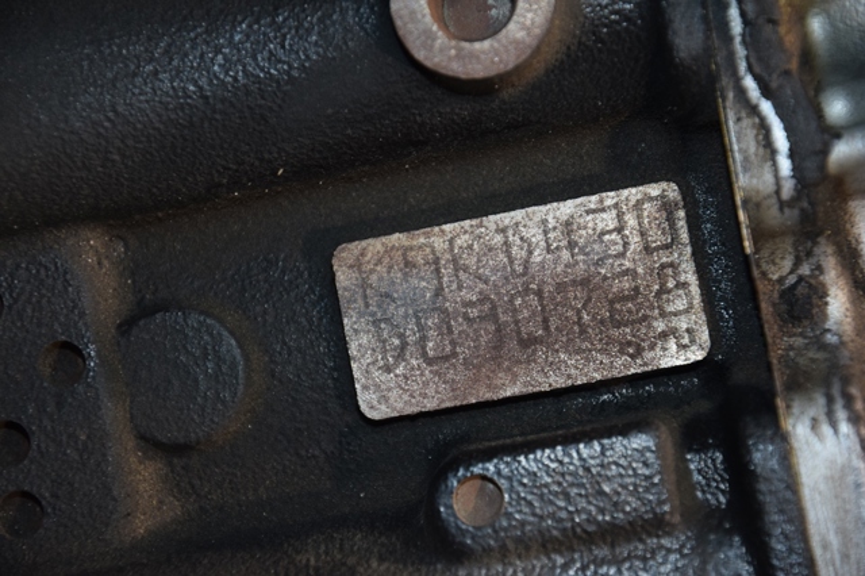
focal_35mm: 158
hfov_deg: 13.0
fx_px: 3782
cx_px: 432
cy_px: 288
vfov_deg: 8.7
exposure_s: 1/60
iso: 800
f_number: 5.6
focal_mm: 105
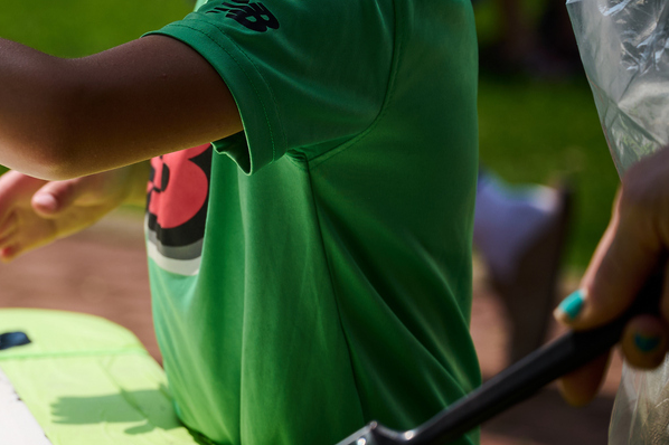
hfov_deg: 10.6
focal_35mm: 190
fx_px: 3529
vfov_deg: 7.2
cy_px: 102
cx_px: -181
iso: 50
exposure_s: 1/1600
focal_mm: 70
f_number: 3.5
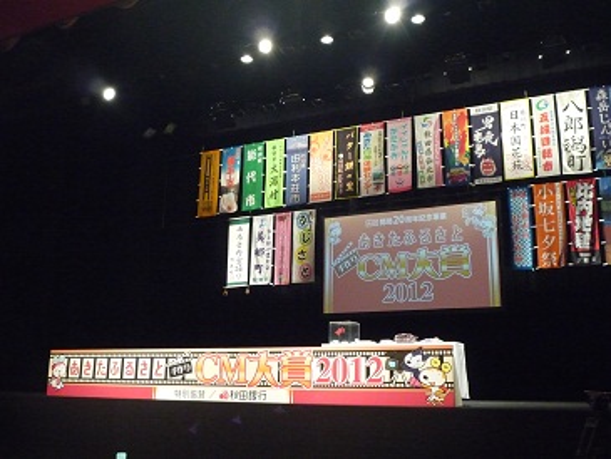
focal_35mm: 39
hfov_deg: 47.8
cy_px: 230
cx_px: 306
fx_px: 689
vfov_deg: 36.8
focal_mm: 6.8
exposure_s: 1/50
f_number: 4
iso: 800
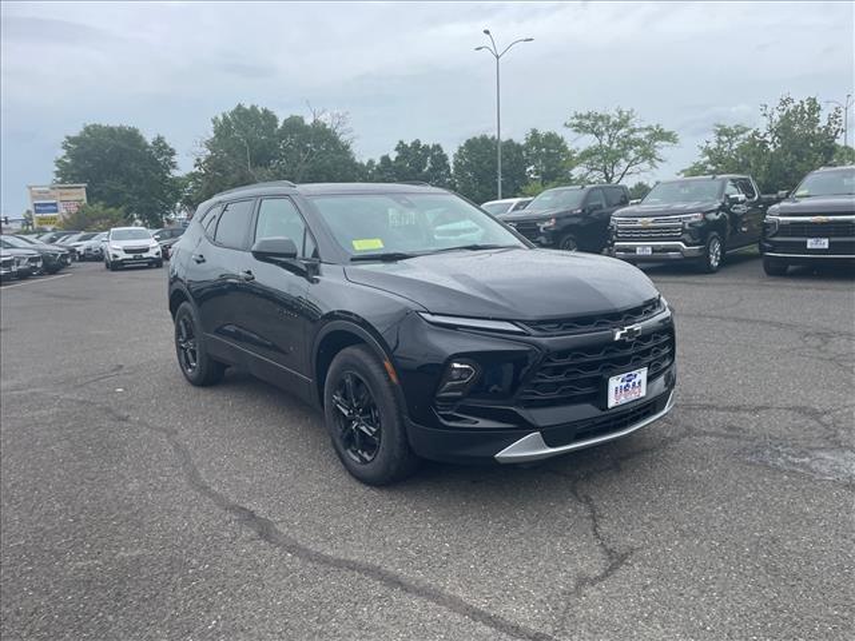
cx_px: 428
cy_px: 320
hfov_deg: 67.3
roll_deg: +1.7
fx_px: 642
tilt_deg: -5.6
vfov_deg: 53.1
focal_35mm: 26
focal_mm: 4.2
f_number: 1.6
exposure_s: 1/1114
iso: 32
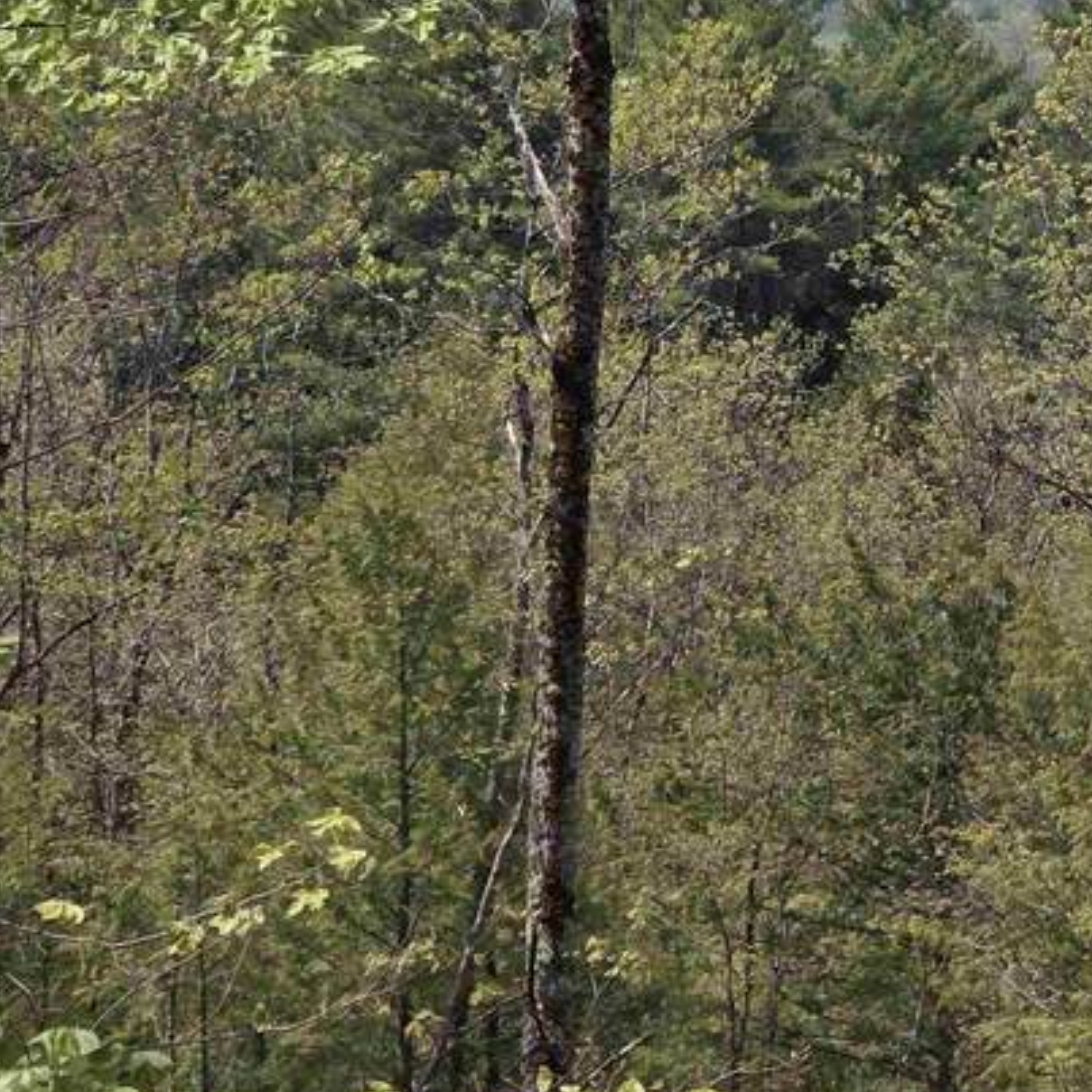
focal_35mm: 323
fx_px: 11528
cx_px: 1645
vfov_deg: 5.4
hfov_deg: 5.4
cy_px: 171
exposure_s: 1/1641
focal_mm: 18.6
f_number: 3.4
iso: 64
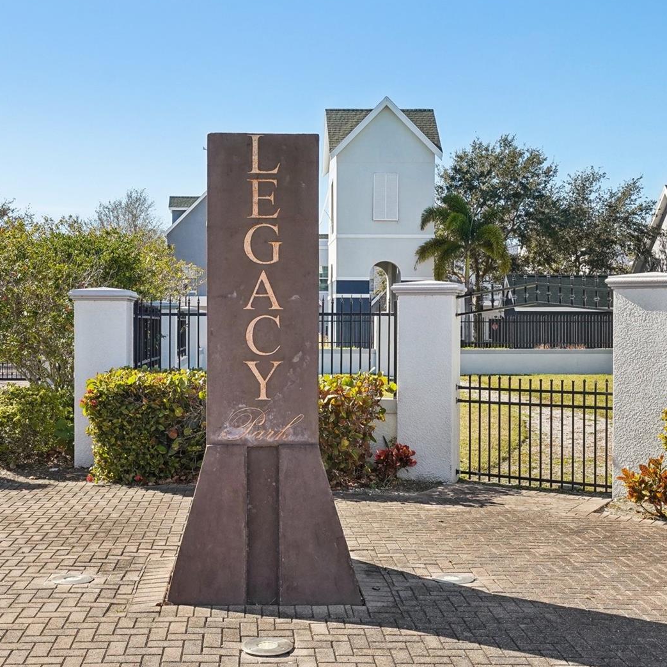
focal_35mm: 43
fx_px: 937
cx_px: 273
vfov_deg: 39.2
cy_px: 334
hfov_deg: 39.0
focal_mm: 22
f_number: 8
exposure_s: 1/800
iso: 640
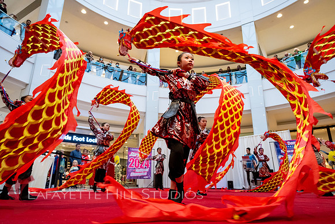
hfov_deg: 73.7
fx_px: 223
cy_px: 112
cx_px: 168
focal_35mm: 24
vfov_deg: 53.2
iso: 4000
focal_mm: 24
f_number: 4
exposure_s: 1/400
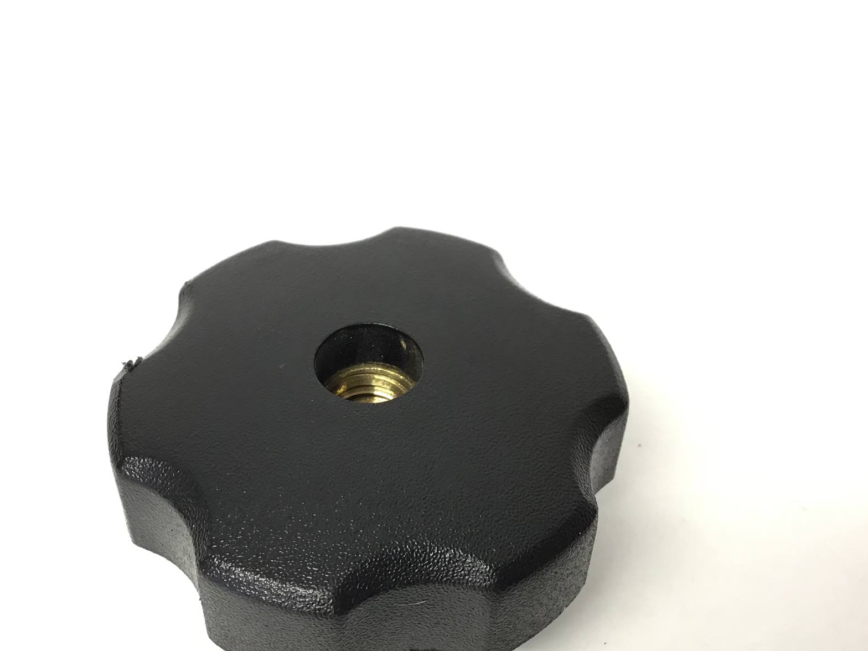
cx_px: 369
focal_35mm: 40
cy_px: 386
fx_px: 1003
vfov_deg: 35.8
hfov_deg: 46.6
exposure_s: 1/33
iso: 80
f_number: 2.4
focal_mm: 3.3
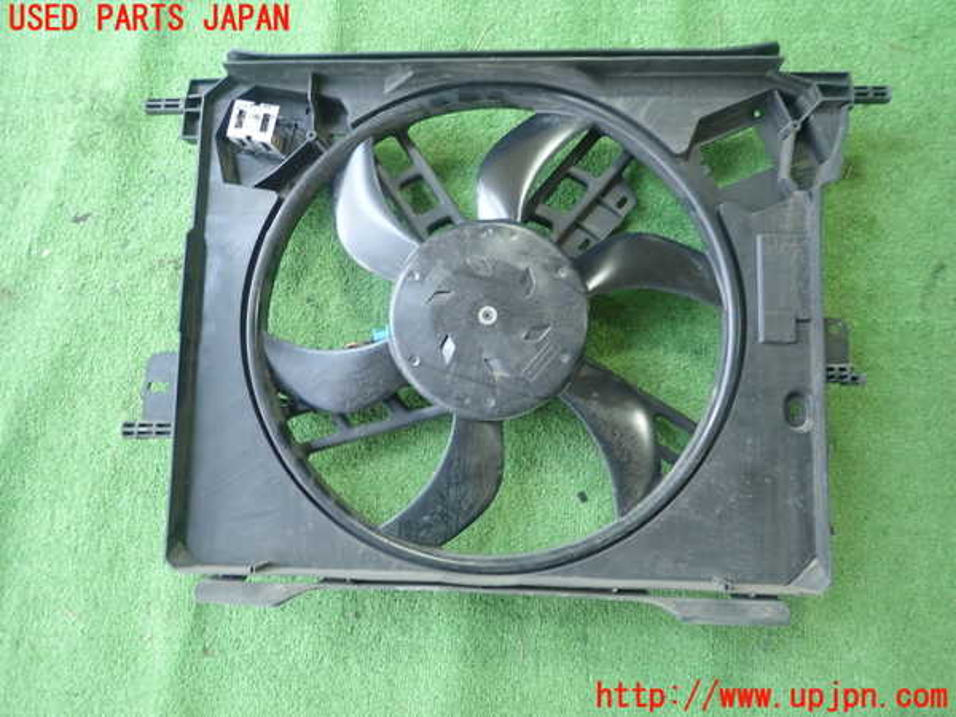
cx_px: 478
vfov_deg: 54.9
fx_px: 690
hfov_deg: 69.4
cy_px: 358
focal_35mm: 25
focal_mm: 4.5
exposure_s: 1/60
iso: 200
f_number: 2
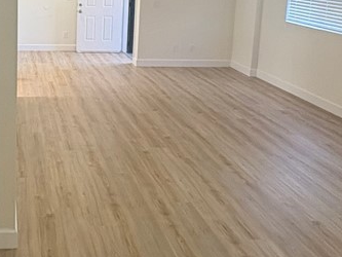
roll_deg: -0.5
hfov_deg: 39.1
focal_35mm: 43
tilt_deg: -8.4
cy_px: 13
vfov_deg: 31.6
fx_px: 425
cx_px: 5
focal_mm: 2.22
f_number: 2.2
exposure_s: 1/60
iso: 200
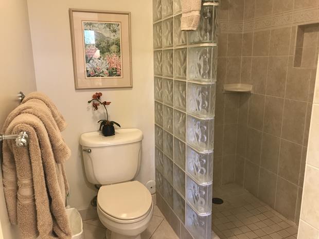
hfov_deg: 63.4
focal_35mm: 28
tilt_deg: -13.0
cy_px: 120
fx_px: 258
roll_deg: +1.5
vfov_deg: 49.7
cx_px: 160
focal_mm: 3.99
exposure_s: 1/15
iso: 50
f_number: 1.8
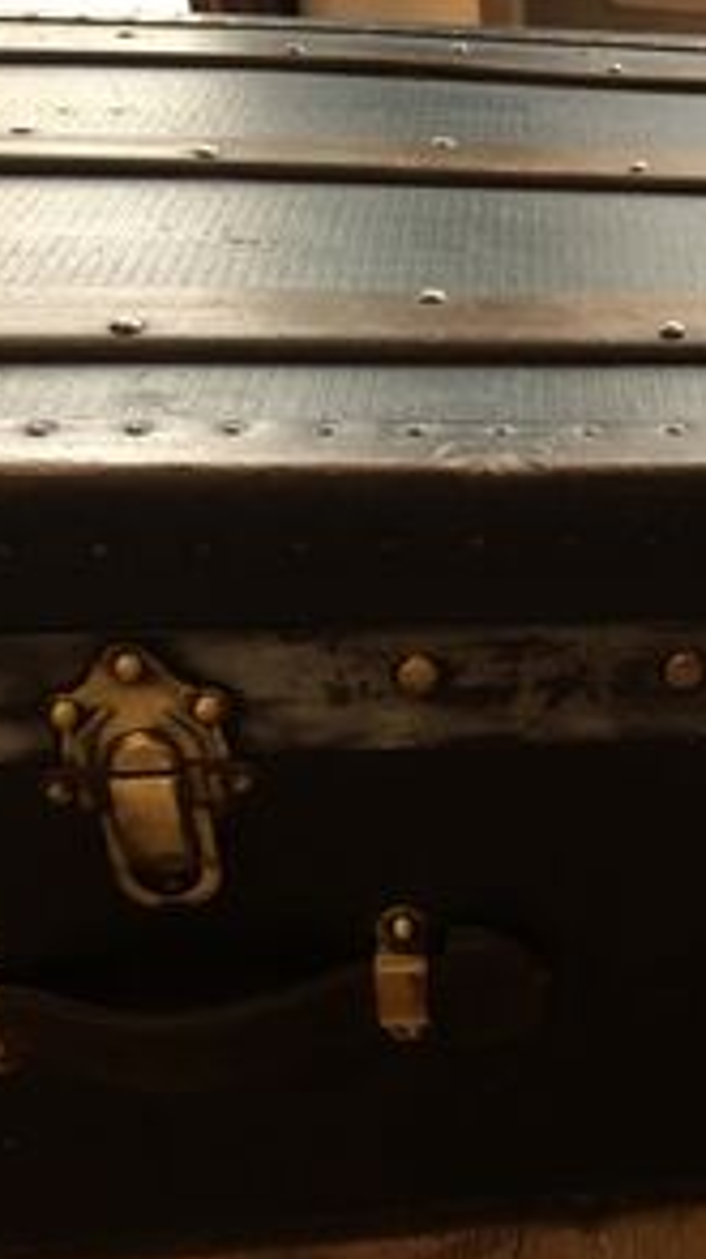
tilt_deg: -31.9
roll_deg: -4.4
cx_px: 826
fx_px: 1434
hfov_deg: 25.2
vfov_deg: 47.4
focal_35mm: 43
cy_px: 638
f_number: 2.2
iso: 80
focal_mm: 4.15
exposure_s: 1/33
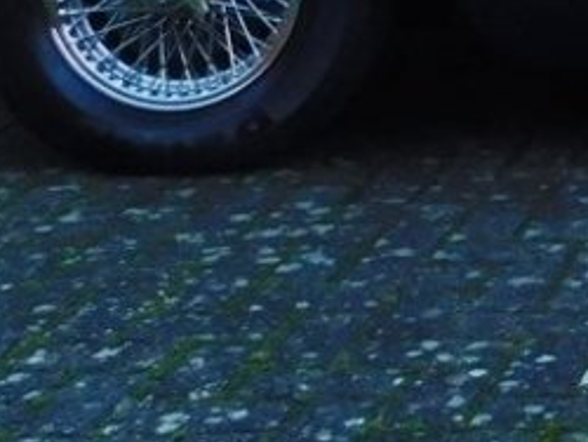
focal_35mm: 120
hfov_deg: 14.4
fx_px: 2040
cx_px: 1058
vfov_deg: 11.0
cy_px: -505
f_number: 3.1
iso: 125
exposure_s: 1/200
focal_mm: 4.5
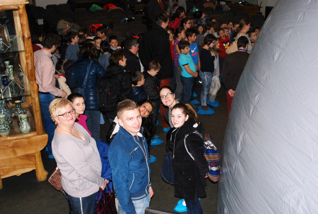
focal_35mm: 48
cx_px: 159
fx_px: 425
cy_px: 107
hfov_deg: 41.0
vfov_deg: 28.2
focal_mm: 32
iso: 280
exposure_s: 1/60
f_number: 4.8
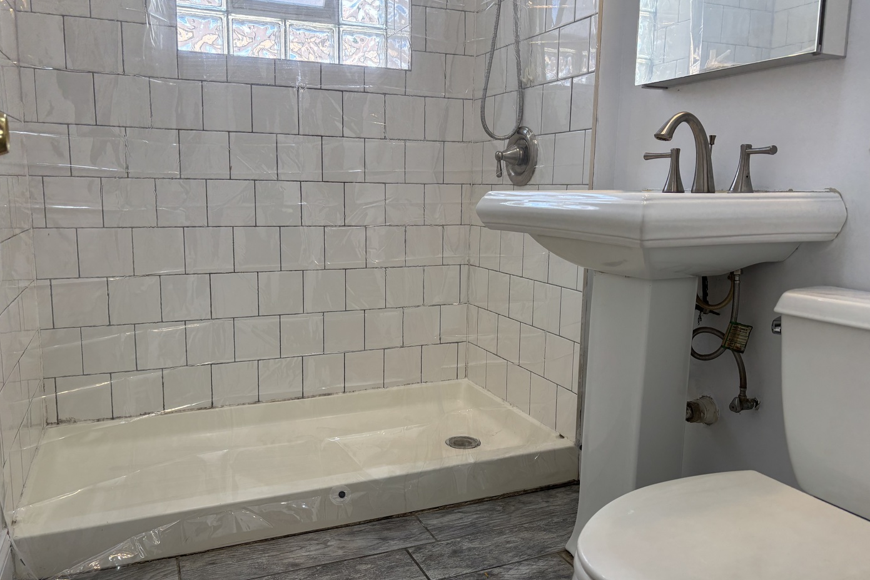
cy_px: 288
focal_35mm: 28
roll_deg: -0.9
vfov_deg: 46.4
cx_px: 431
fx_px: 677
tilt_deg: -7.1
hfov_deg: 65.5
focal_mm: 5.96
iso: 64
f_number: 1.6
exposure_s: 1/170
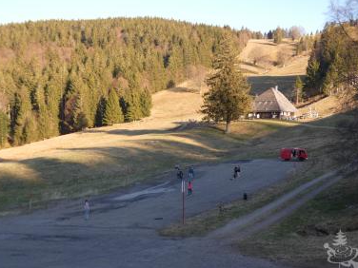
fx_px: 527
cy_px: 139
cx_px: 178
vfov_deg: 28.6
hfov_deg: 37.5
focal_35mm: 51
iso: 80
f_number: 3.8
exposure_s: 1/125
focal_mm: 8.6
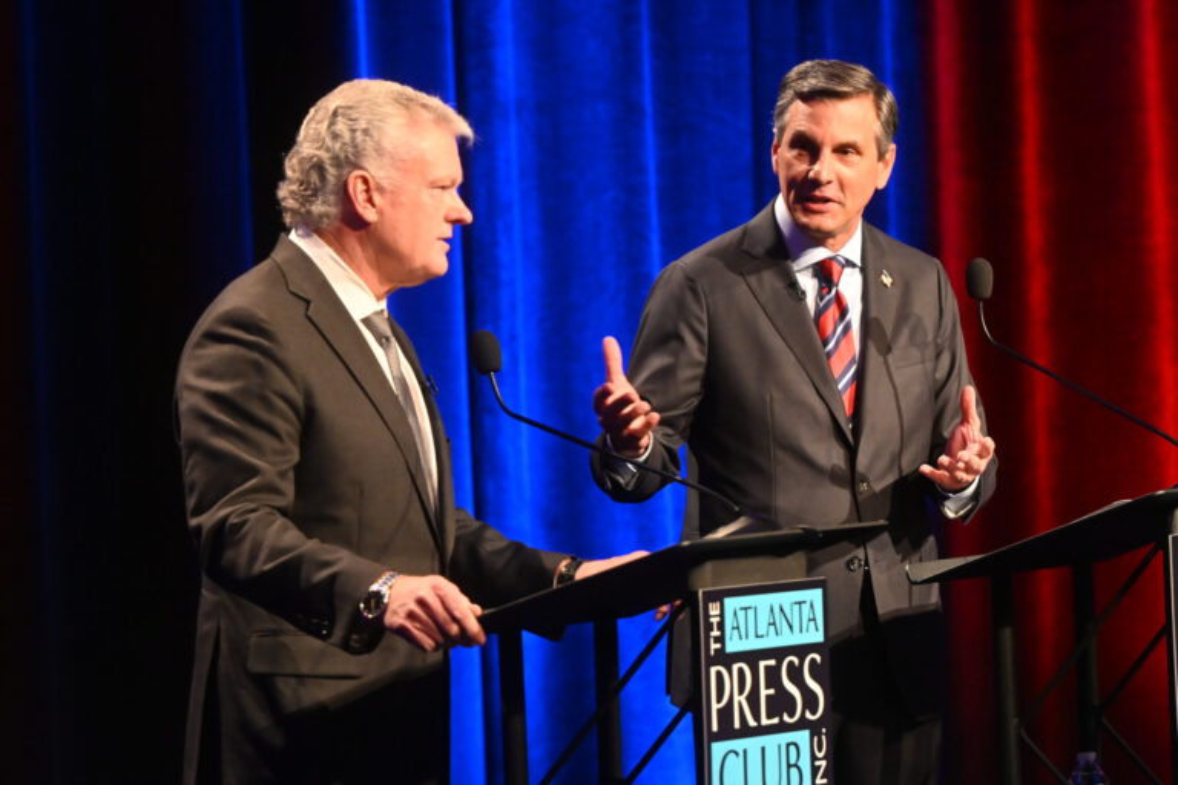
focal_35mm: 255
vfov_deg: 5.4
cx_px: 589
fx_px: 8344
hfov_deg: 8.1
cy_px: 392
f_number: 5.6
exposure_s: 1/60
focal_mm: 170
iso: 4000
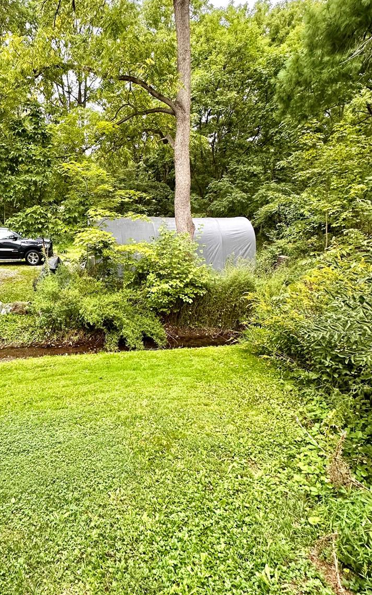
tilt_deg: -10.6
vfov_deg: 85.1
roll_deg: -1.3
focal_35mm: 20
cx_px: 88
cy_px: 300
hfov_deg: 56.3
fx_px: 325
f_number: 2.2
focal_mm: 2.22
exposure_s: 1/99
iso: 200
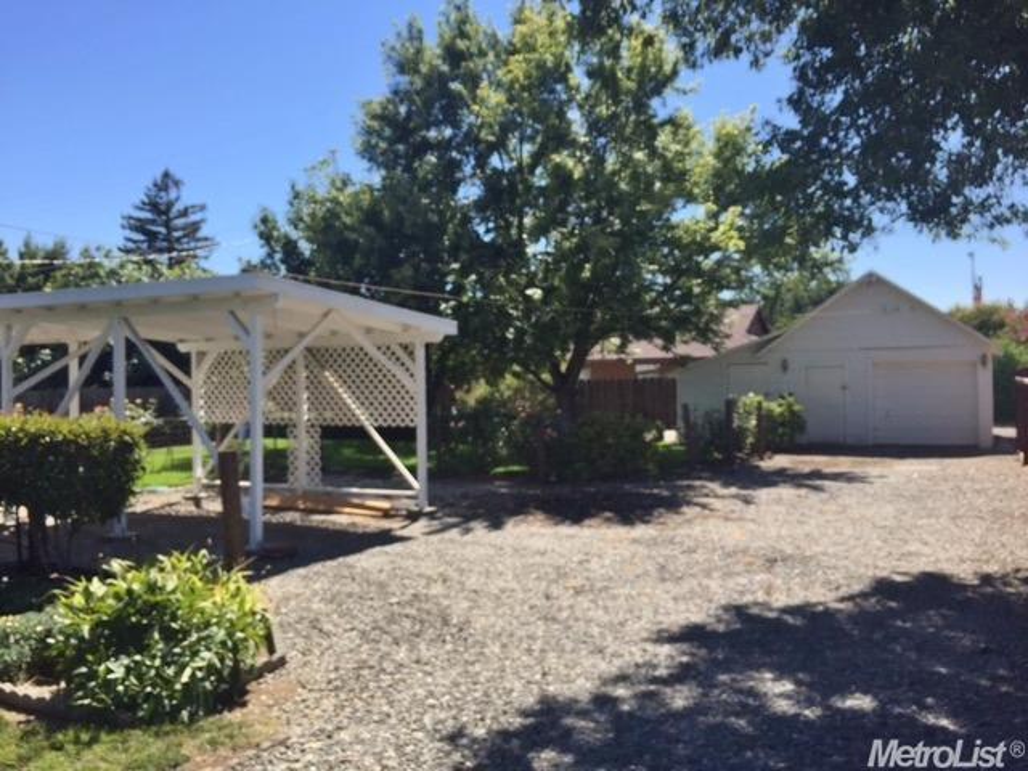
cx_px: 514
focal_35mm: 29
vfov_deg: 48.2
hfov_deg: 61.7
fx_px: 861
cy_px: 386
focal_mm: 4.15
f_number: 2.2
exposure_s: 1/1364
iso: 32
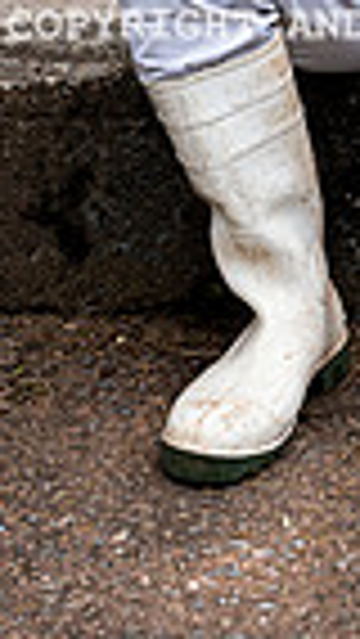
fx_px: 1966
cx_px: 482
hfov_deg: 10.2
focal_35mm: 116
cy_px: -364
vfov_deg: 16.5
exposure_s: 1/640
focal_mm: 35
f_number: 5
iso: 250
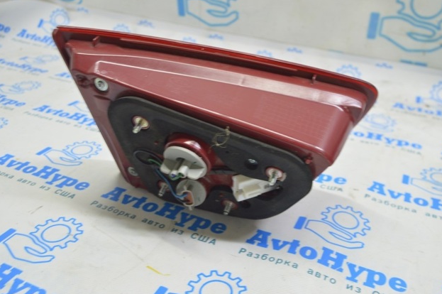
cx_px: 221
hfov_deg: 51.9
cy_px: 145
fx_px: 454
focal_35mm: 37
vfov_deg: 35.9
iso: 400
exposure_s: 1/15
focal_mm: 24
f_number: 5.6
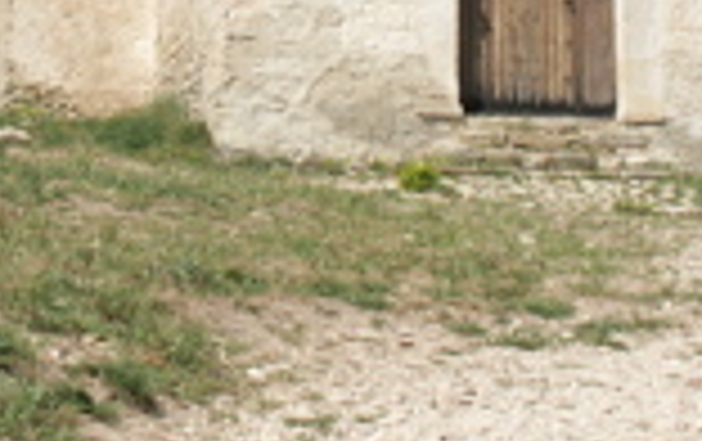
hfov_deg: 20.2
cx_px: 315
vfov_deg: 12.4
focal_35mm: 103
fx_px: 1973
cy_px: -122
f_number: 8
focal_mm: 9.8
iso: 100
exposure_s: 1/350
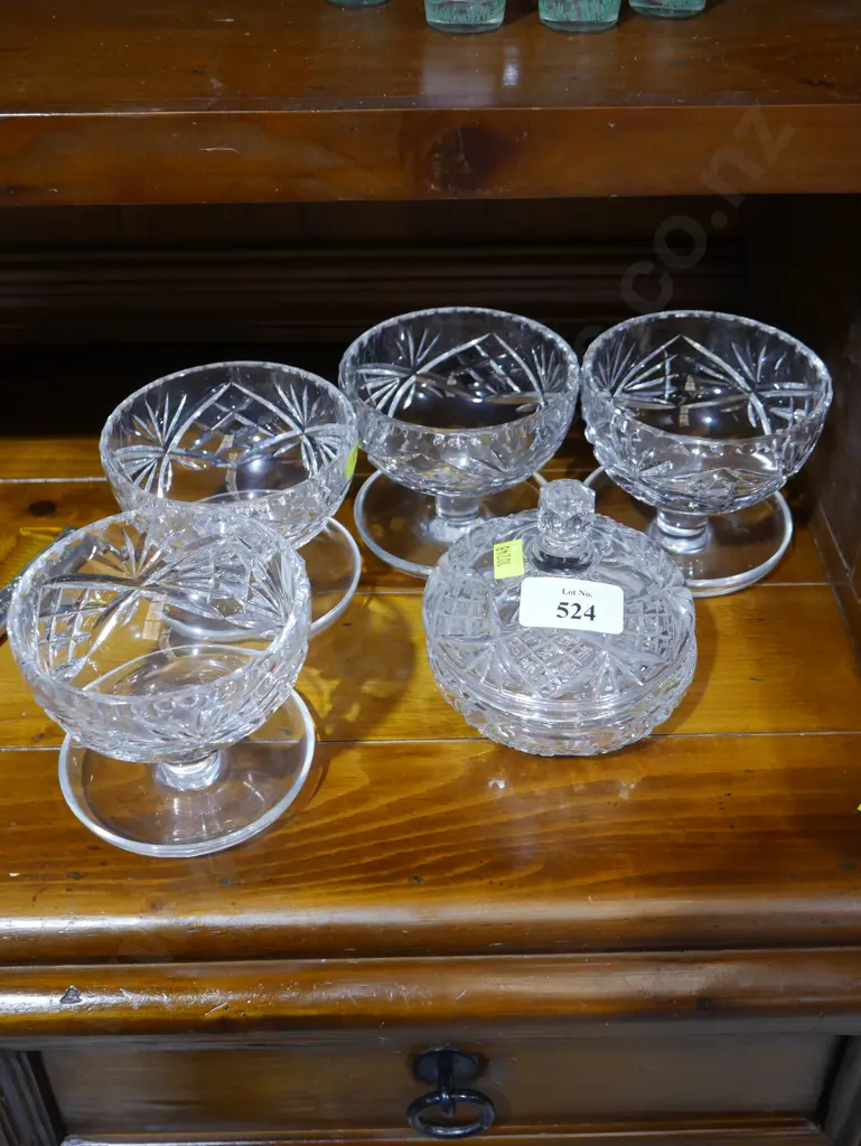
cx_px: 430
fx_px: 1325
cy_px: 573
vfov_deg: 46.8
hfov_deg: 36.0
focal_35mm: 40
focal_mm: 20
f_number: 4.4
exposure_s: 1/60
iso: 800
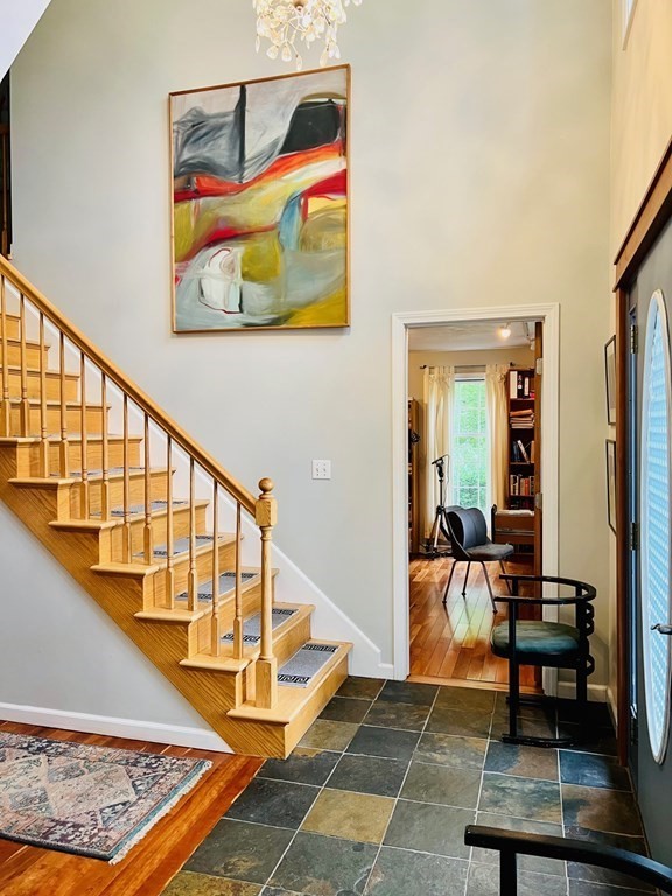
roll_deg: +0.7
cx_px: 336
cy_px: 448
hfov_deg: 53.1
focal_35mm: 26
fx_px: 673
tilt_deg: -0.5
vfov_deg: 67.3
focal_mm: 5.7
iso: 100
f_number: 1.5
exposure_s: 1/60
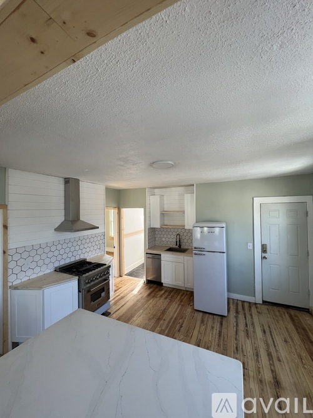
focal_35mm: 13
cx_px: 156
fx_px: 157
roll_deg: -0.1
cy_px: 209
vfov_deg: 106.2
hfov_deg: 89.9
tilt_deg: +0.7
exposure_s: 1/99
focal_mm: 1.57
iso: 50
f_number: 1.8
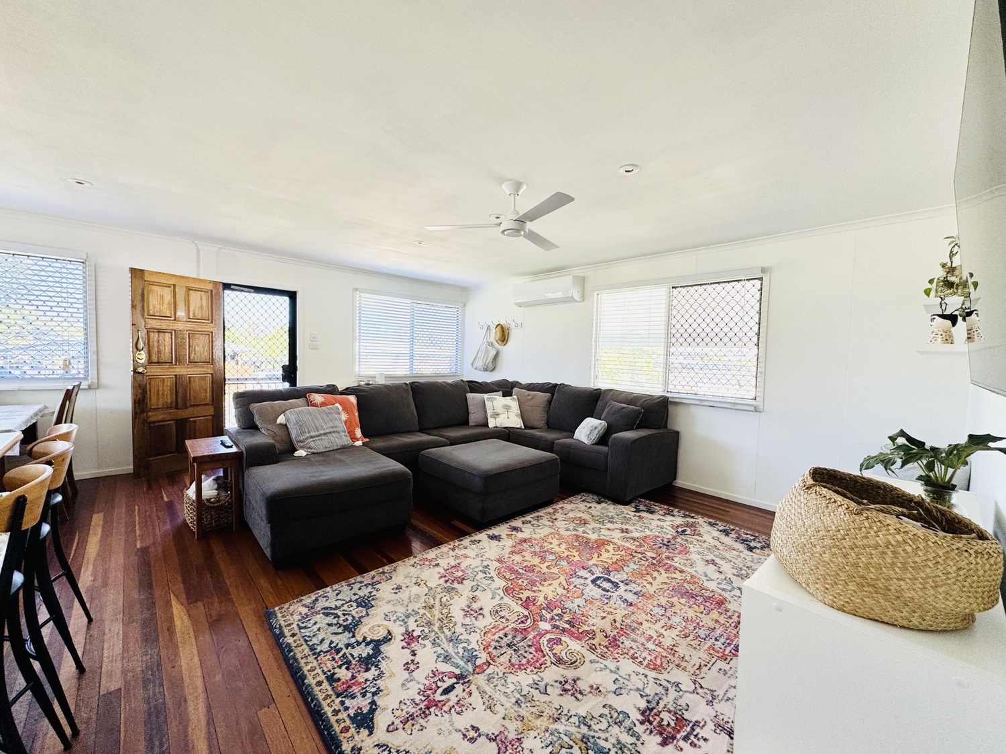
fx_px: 407
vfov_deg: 85.7
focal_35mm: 14
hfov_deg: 102.1
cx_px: 503
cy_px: 377
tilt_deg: -3.9
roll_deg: -1.8
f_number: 2.2
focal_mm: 2.22
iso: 80
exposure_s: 1/99
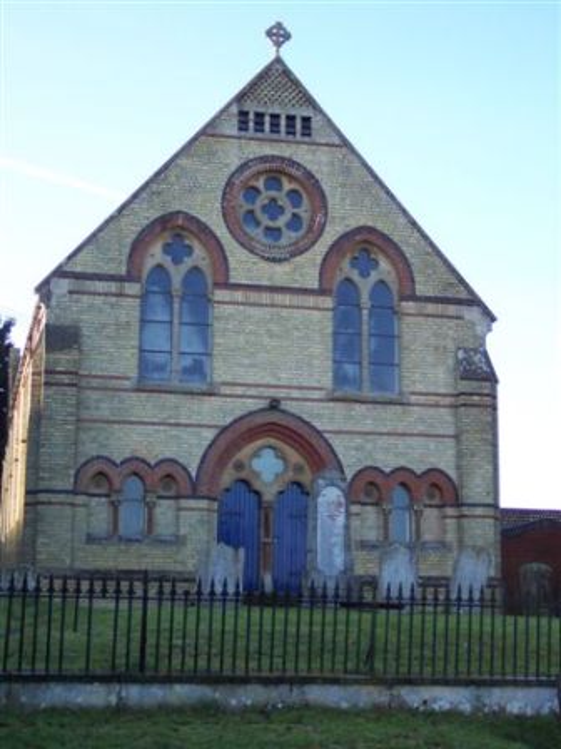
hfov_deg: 23.3
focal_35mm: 63
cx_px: 280
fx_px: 1361
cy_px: 374
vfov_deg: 30.7
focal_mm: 13.3
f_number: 3.4
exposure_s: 1/250
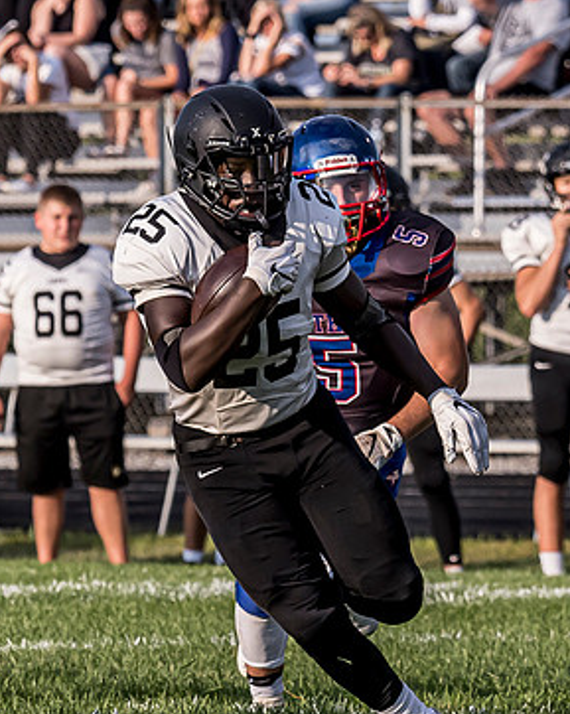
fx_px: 16110
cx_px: 214
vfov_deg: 2.5
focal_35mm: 763
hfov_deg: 2.0
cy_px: 369
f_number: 4.5
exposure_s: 1/1600
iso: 320
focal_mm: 135
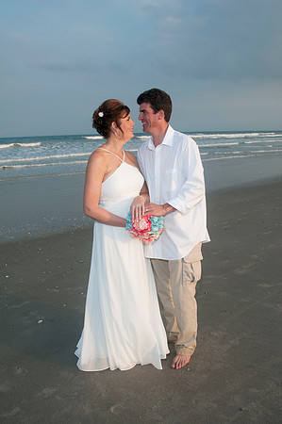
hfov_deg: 43.5
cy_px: 212
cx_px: 141
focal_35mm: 30
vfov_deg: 62.0
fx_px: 353
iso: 100
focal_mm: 20
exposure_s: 1/250
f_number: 6.3
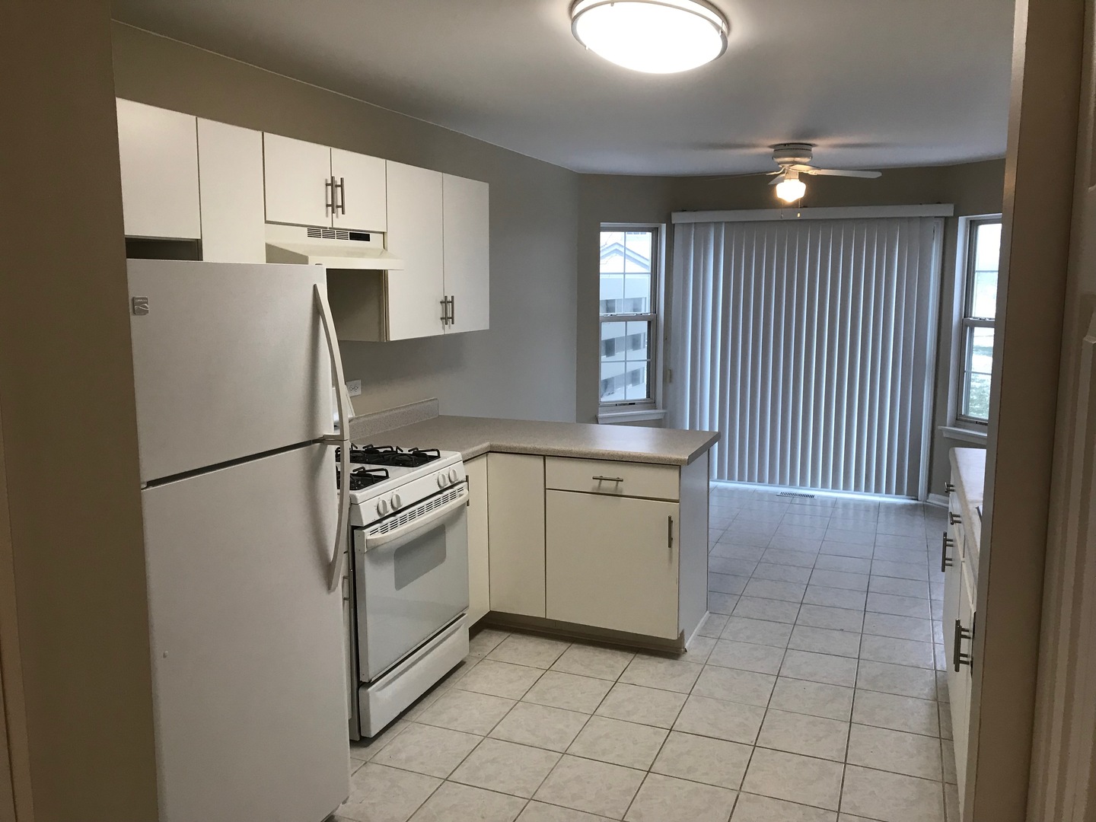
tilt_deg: -8.1
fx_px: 887
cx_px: 548
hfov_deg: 63.4
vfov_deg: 49.7
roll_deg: +0.8
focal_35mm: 28
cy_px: 411
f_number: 1.8
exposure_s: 1/40
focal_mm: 3.99
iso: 25
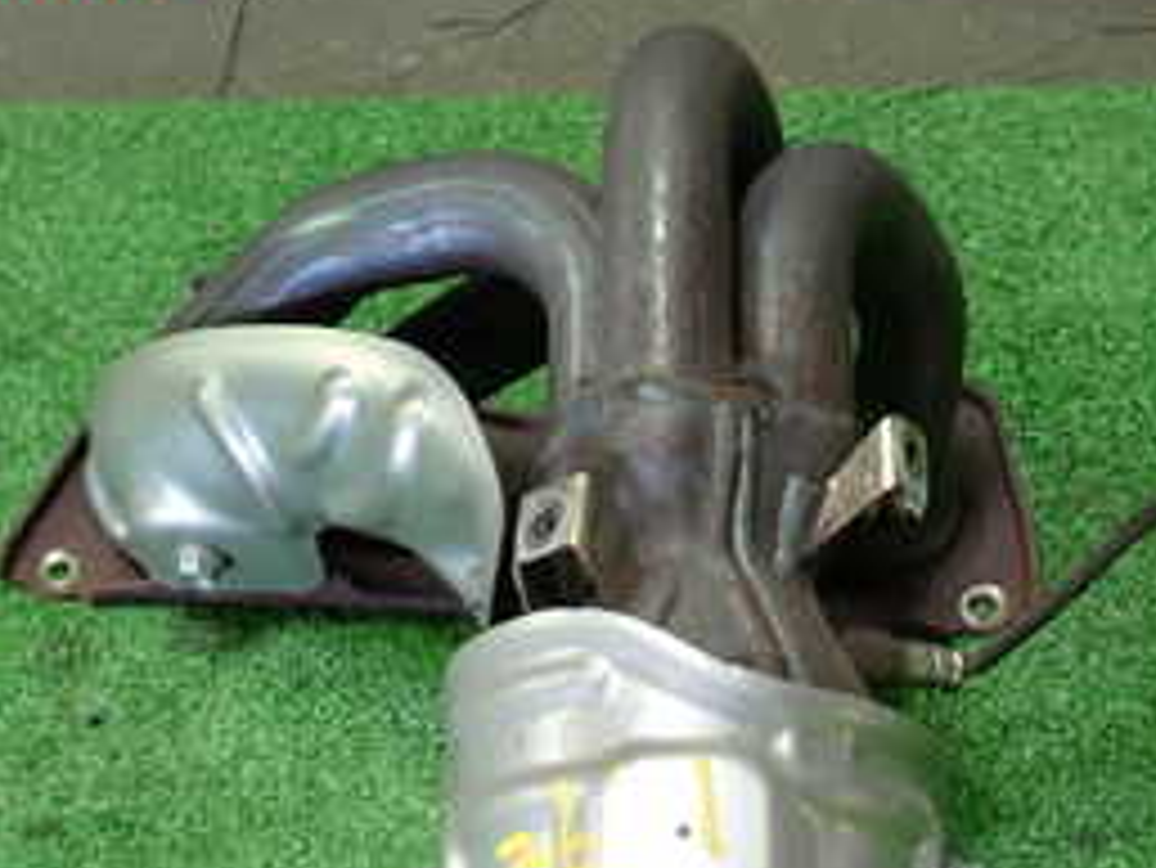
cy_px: 908
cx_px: 693
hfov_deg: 27.7
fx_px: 2339
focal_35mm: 70
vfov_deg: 20.2
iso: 200
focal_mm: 5.4
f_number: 2.3
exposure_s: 1/40
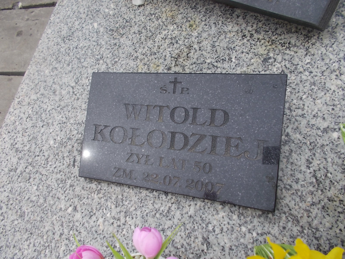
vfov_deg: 53.1
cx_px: 172
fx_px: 259
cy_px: 130
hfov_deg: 67.3
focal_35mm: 26
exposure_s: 1/400
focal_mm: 4.6
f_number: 3.2
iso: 80
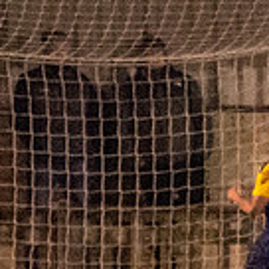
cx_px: 726
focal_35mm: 1882
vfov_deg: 0.9
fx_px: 16546
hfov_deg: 0.9
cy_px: 365
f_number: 2.8
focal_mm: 200
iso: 8000
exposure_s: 1/1250
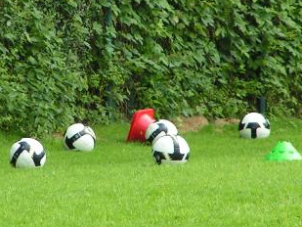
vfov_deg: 1.5
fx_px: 8579
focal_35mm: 983
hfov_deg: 2.0
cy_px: 65
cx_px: 83
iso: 100
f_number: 3.5
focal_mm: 58
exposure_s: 1/400
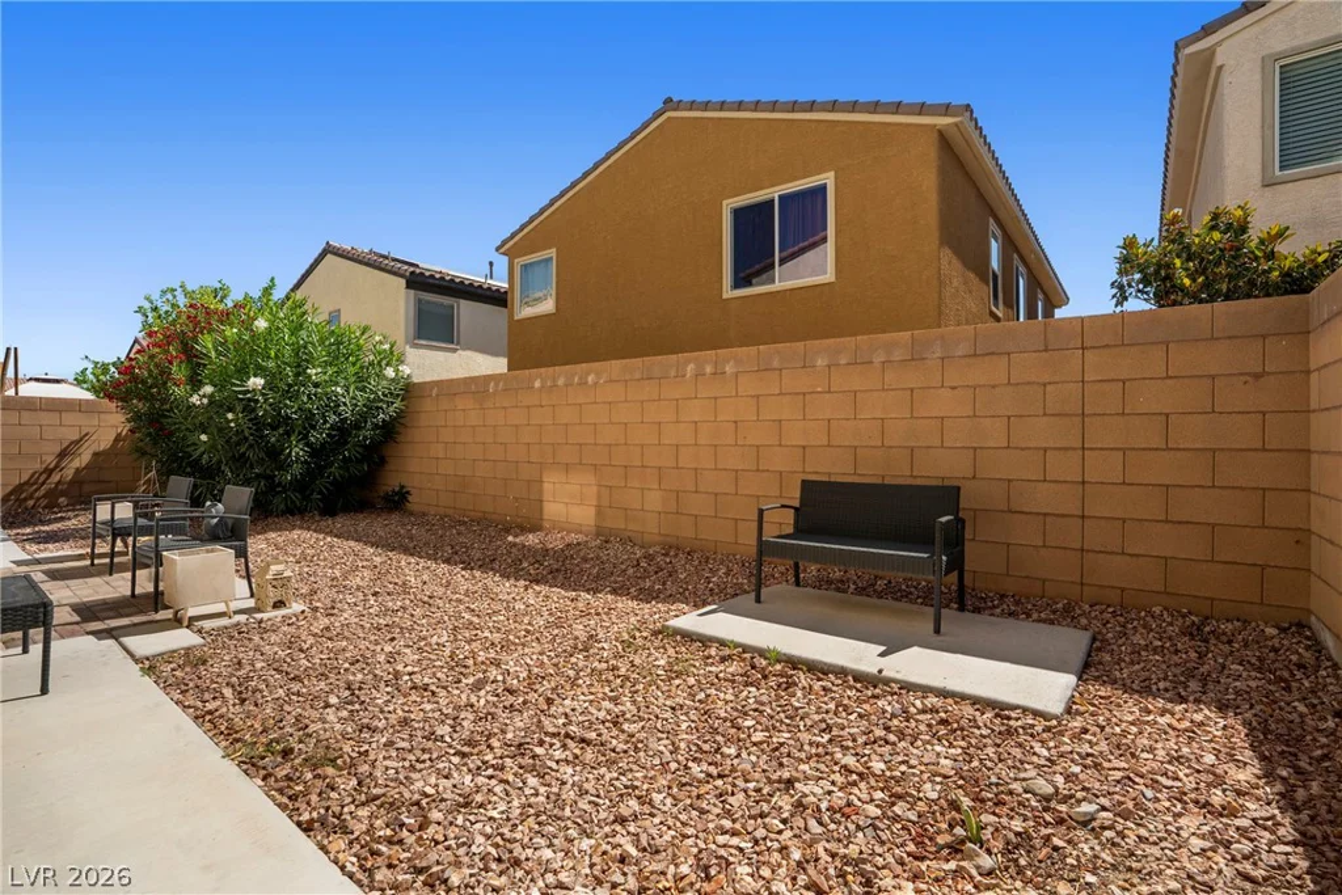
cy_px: 448
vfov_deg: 73.8
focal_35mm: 16
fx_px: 596
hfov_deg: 96.7
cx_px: 671
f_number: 9
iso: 800
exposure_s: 1/200
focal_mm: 16
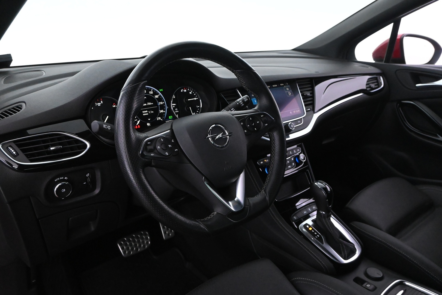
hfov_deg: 63.2
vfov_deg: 44.6
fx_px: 359
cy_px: 148
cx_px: 221
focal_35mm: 29
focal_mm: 19.5
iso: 6400
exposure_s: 1/50
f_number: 5
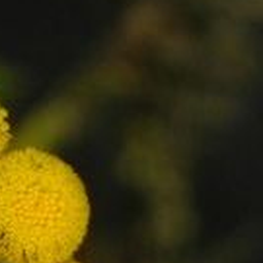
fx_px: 8630
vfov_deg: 1.7
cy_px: 690
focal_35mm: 1004
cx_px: -408
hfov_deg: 1.7
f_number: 5
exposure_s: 1/640
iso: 160
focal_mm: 25.7
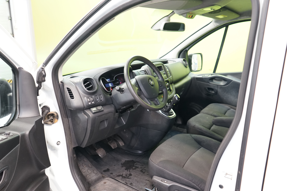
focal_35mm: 28
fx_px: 223
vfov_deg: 46.4
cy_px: 96
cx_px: 144
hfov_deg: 65.5
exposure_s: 1/30
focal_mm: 28
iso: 1600
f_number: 4
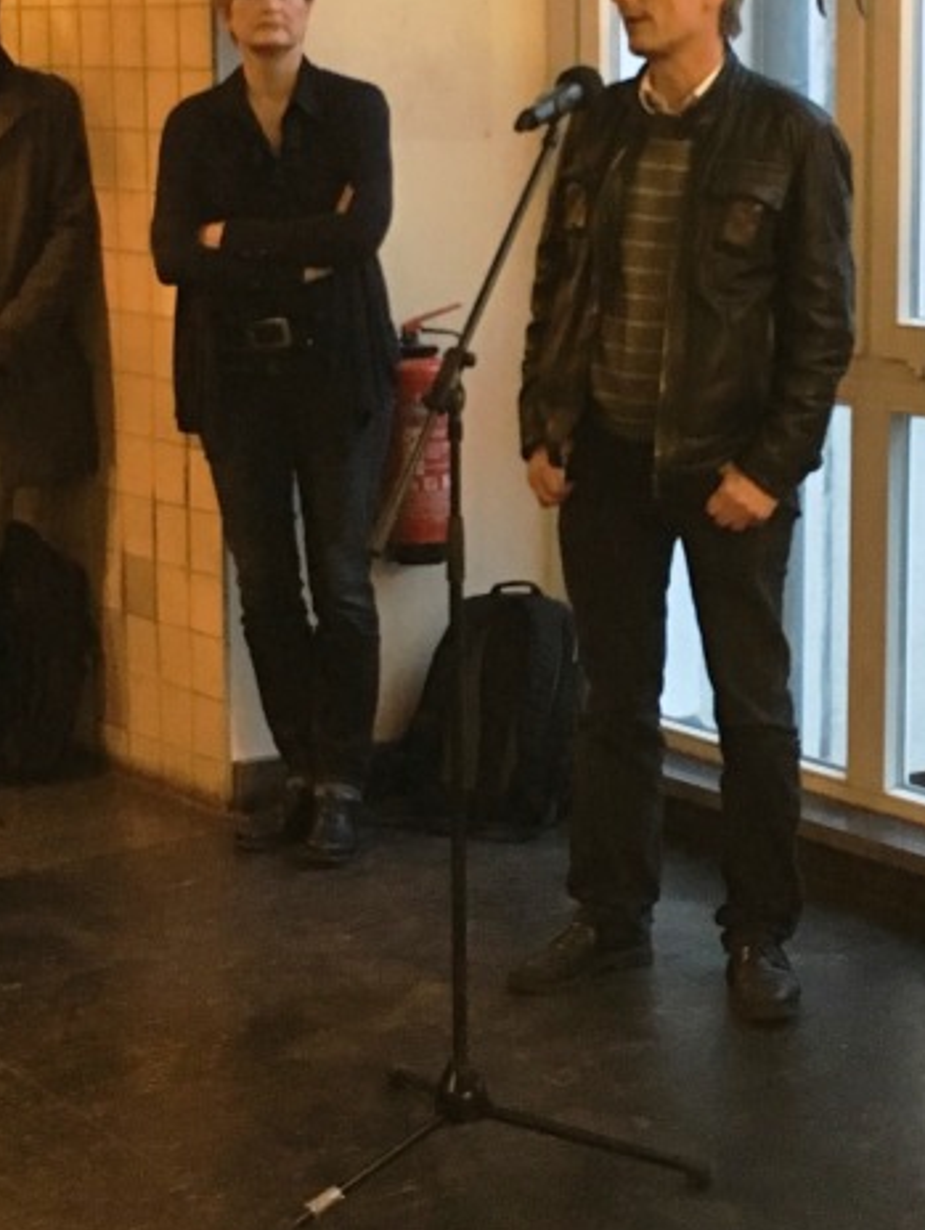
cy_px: 541
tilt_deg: -6.7
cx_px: 563
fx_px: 1778
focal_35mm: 50
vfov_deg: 38.1
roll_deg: +0.2
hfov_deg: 29.1
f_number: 2.2
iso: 250
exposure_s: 1/17
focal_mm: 4.15
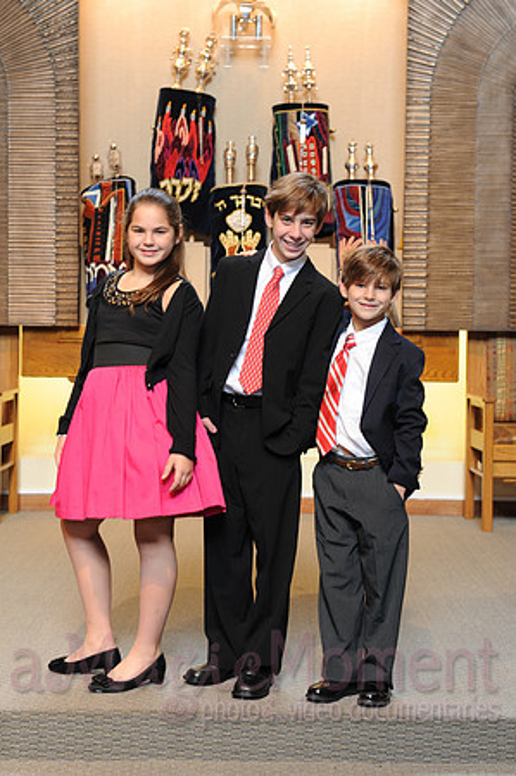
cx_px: 258
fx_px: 1508
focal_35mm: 70
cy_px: 388
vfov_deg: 28.9
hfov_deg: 19.4
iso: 500
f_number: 5
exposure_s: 1/30
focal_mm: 70
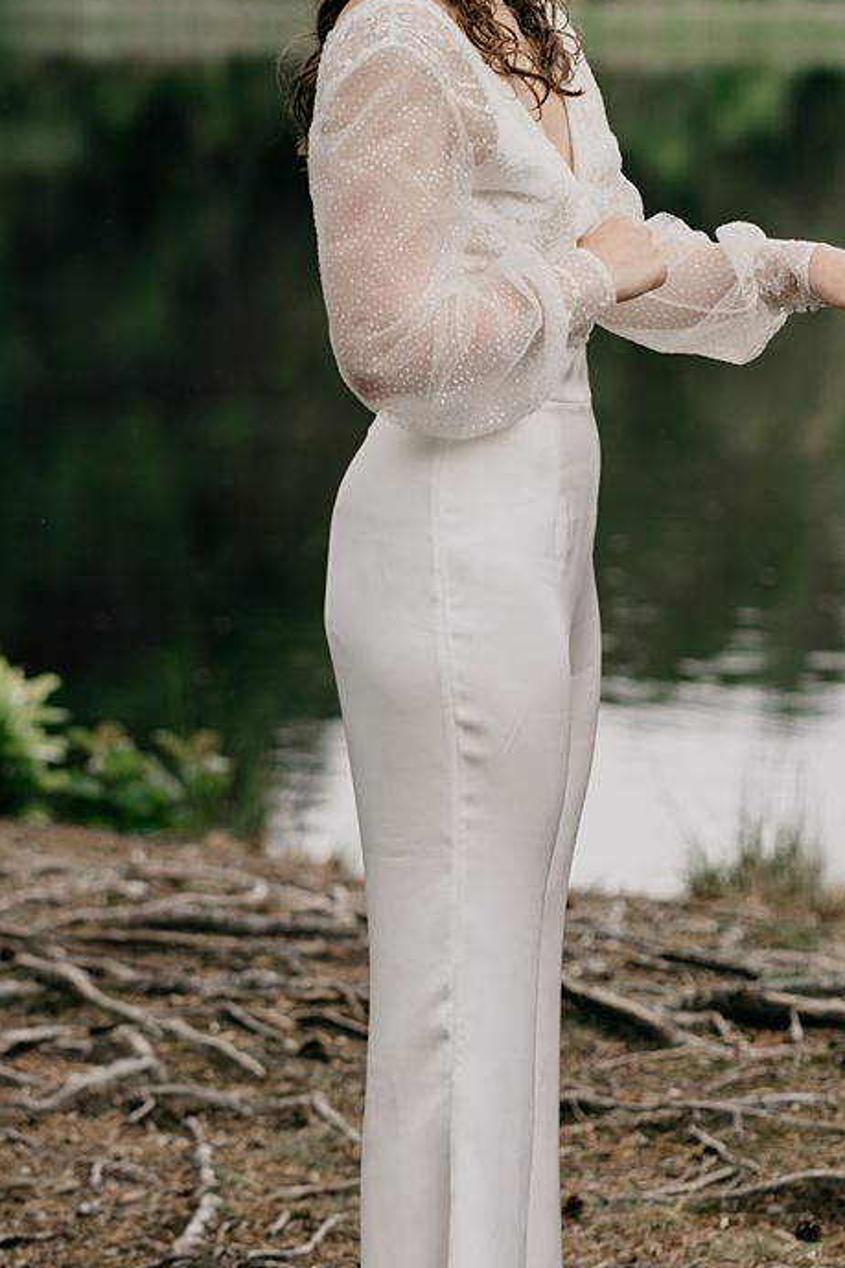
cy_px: 396
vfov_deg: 11.1
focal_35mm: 185
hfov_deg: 7.4
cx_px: 830
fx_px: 6516
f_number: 3.2
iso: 100
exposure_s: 1/400
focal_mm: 85
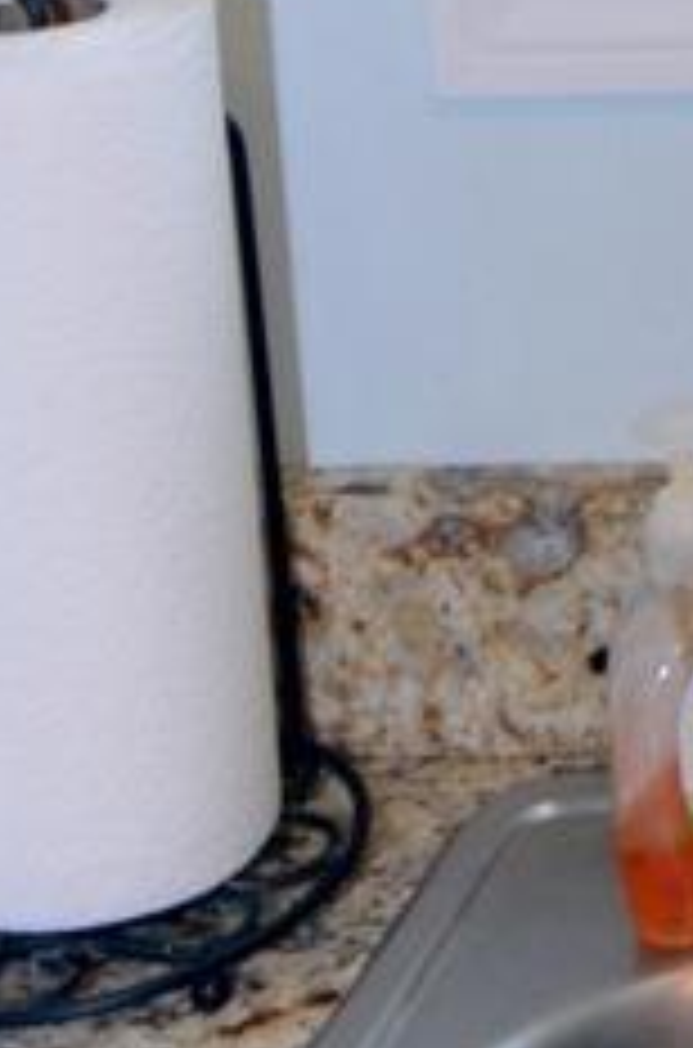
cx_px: 1620
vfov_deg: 15.9
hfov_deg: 10.5
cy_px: -706
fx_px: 3295
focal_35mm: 113
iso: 400
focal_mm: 11
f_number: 4
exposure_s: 1/60
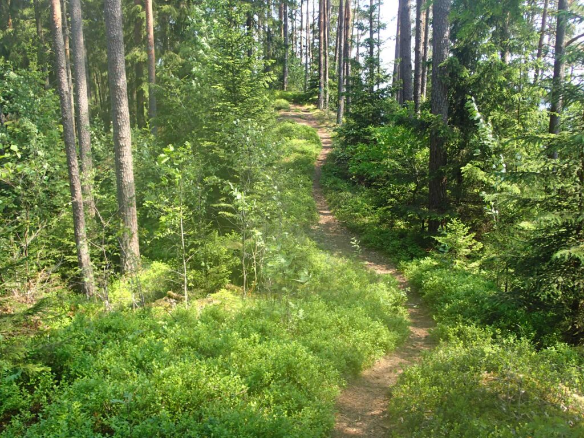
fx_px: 540
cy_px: 219
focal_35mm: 32
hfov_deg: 56.8
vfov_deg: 44.2
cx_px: 292
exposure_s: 1/160
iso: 100
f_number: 3.2
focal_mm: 5.87
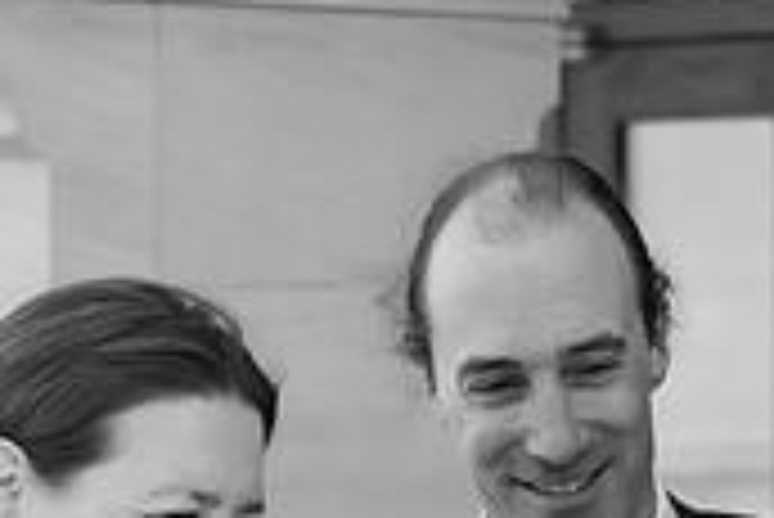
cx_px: 405
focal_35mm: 202
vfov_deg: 6.8
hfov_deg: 10.2
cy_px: 604
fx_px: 4347
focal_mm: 40
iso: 200
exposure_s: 1/3200
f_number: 2.8
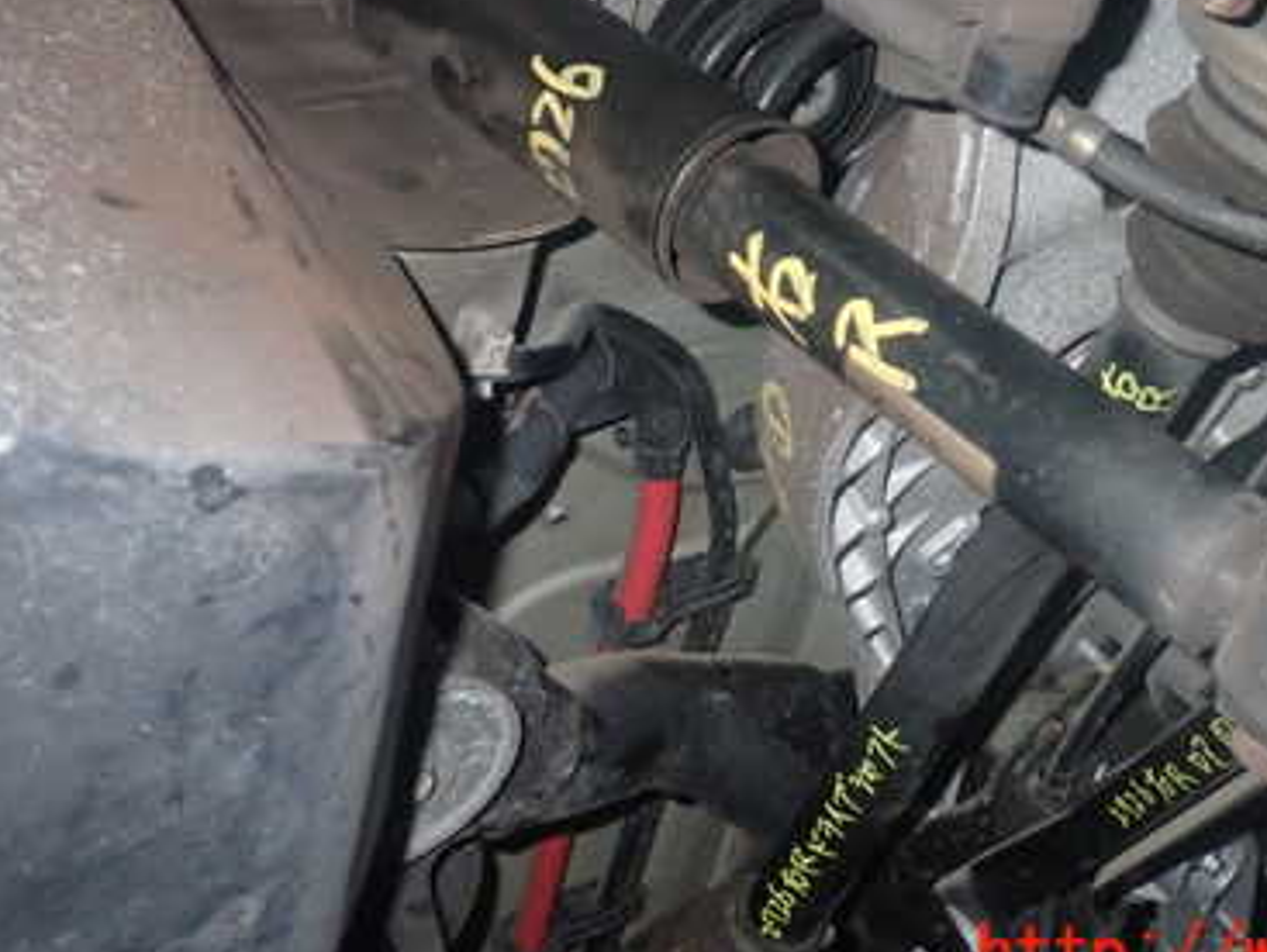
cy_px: 224
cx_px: 722
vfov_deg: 29.2
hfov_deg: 38.8
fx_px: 1795
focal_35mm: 49
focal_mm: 5.4
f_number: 6.3
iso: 800
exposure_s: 1/30
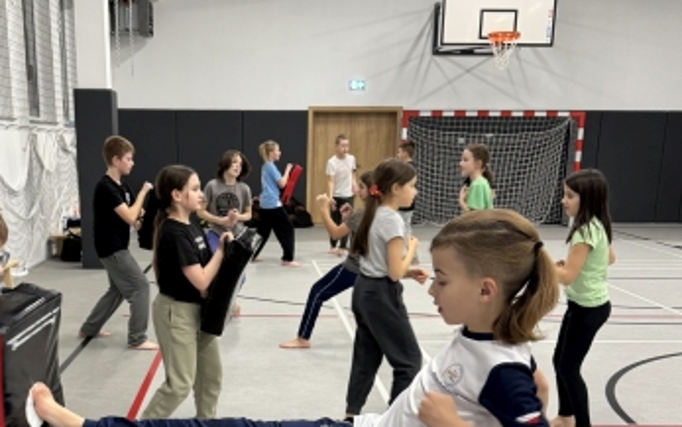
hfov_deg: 45.0
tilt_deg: -13.8
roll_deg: -0.1
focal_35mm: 44
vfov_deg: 28.4
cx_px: 267
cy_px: 364
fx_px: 818
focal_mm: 6.86
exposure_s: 1/100
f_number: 1.78
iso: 200
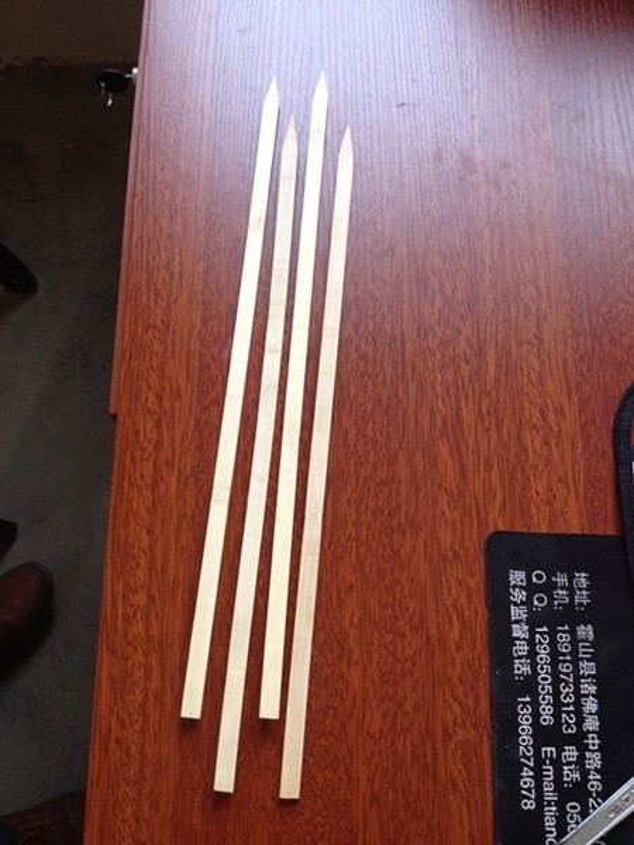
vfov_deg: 52.6
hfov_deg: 40.7
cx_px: 317
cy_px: 422
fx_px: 855
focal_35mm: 35
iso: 50
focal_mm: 4.28
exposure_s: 1/20
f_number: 2.4
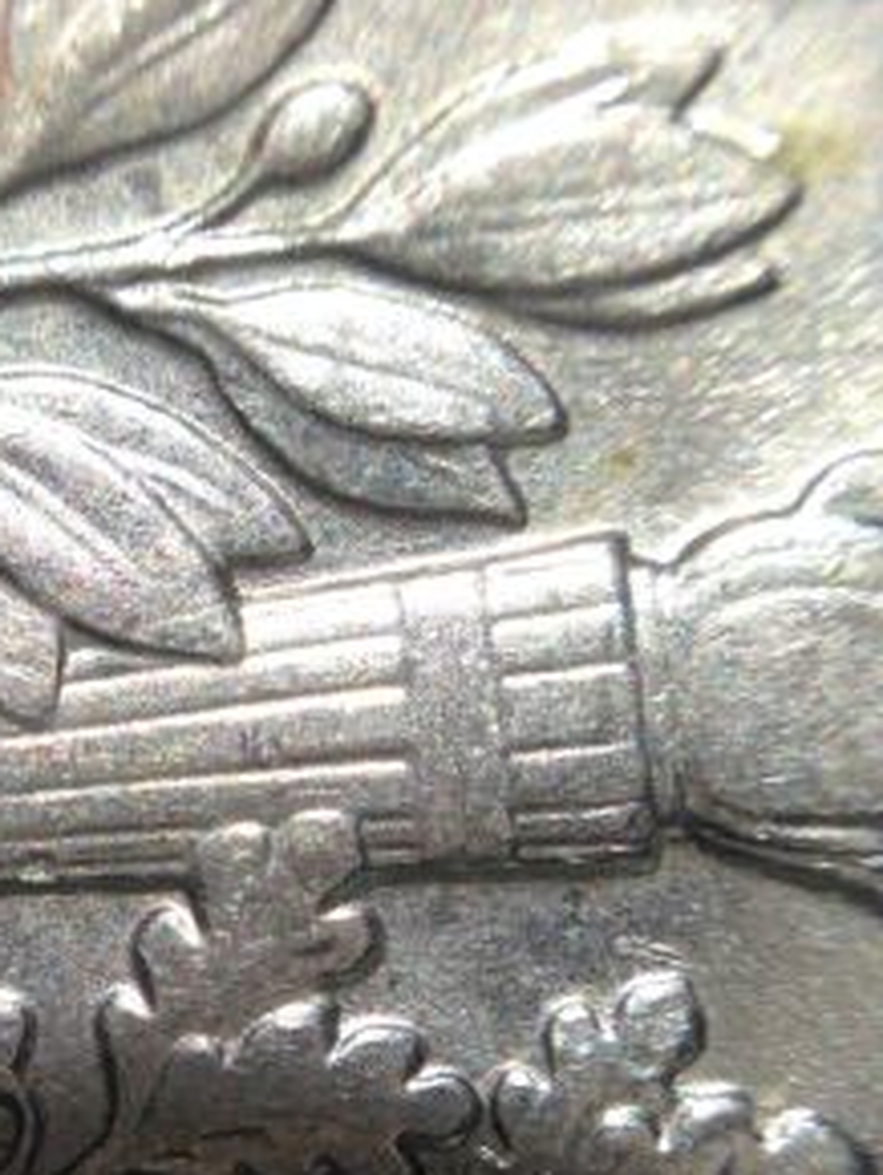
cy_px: 875
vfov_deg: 21.3
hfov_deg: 16.1
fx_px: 3090
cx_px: 158
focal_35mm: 91
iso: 50
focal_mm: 4.13
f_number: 2.4
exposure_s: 1/40
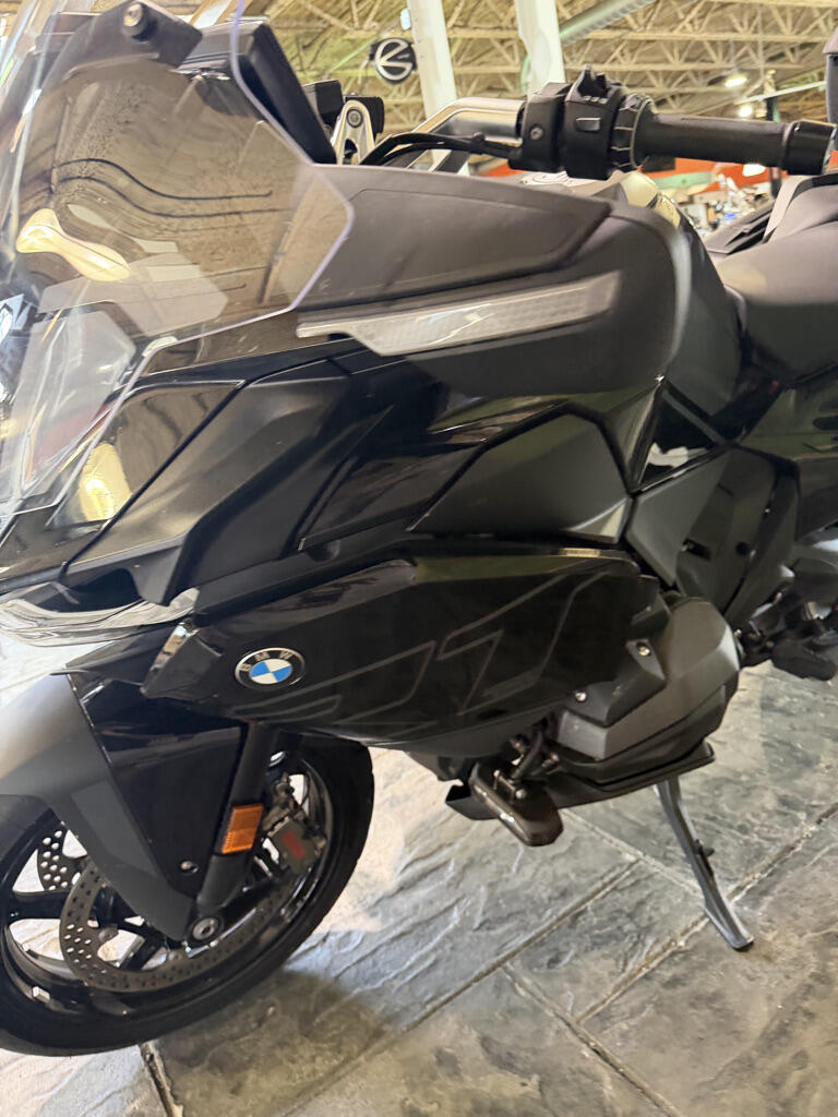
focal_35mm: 24
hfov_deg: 56.8
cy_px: 558
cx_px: 419
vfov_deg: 71.6
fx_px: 775
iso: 500
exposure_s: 1/60
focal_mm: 6.76
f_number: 1.78
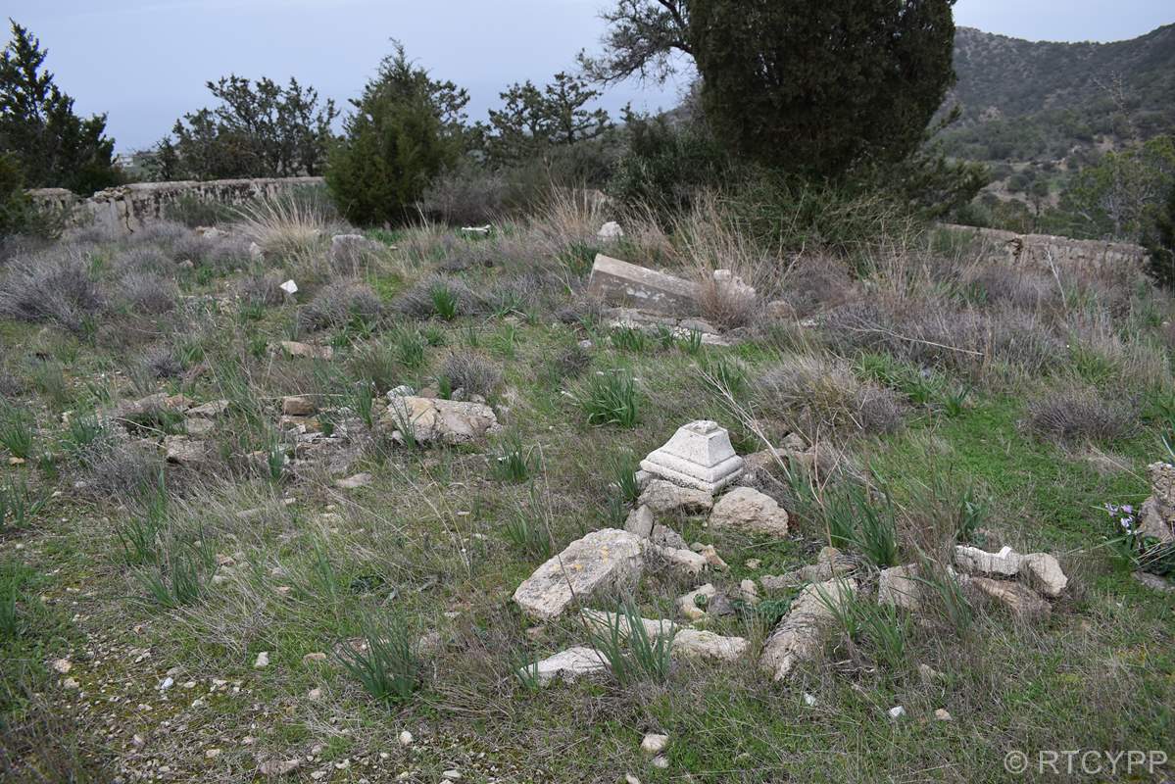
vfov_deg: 48.0
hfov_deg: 67.4
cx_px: 588
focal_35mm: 27
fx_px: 881
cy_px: 392
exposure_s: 1/250
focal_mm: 18
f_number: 5.6
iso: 360
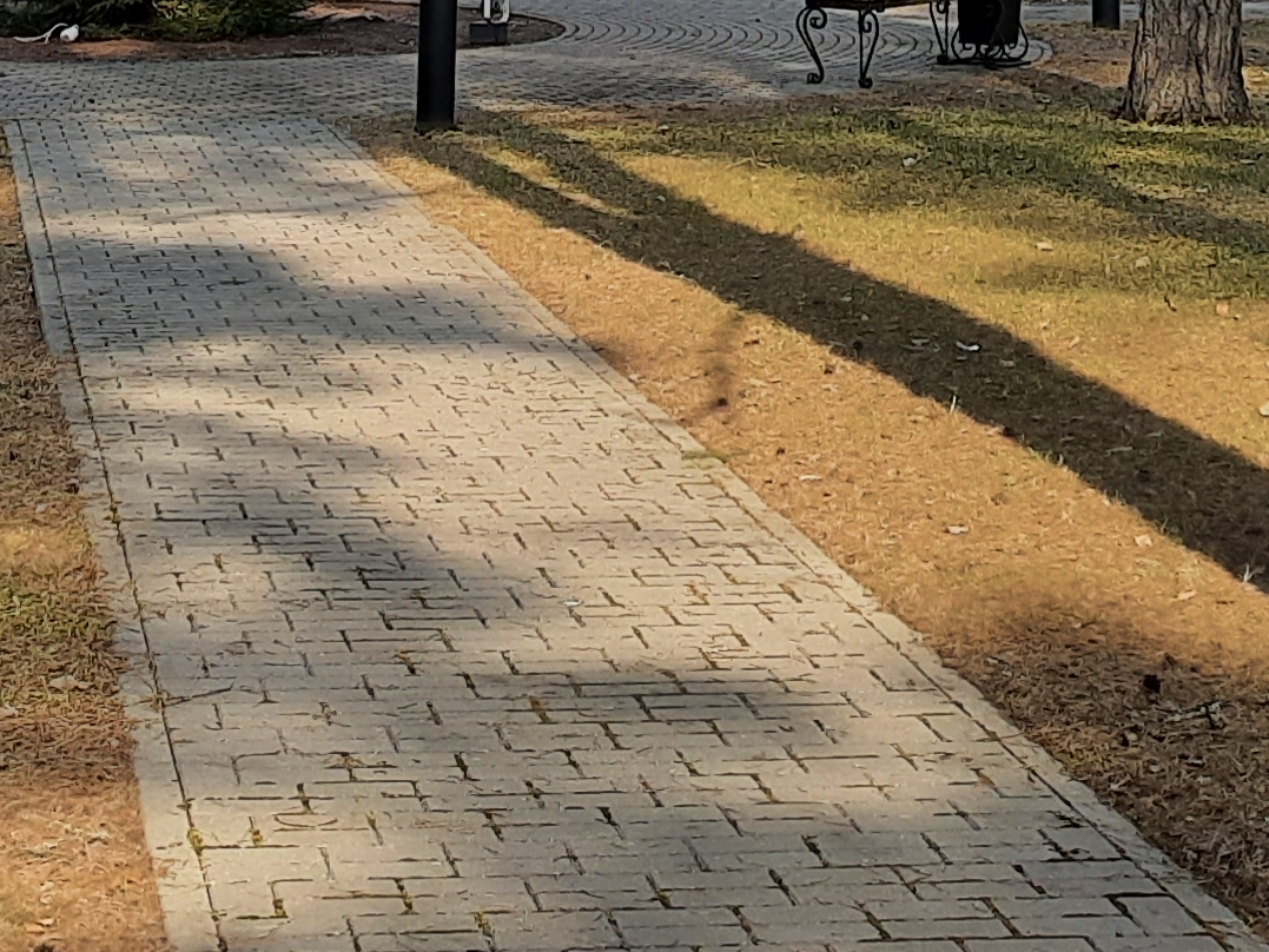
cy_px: -786
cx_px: 514
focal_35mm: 103
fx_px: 3776
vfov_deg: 13.0
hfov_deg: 19.1
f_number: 1.8
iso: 20
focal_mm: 5.23
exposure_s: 1/491
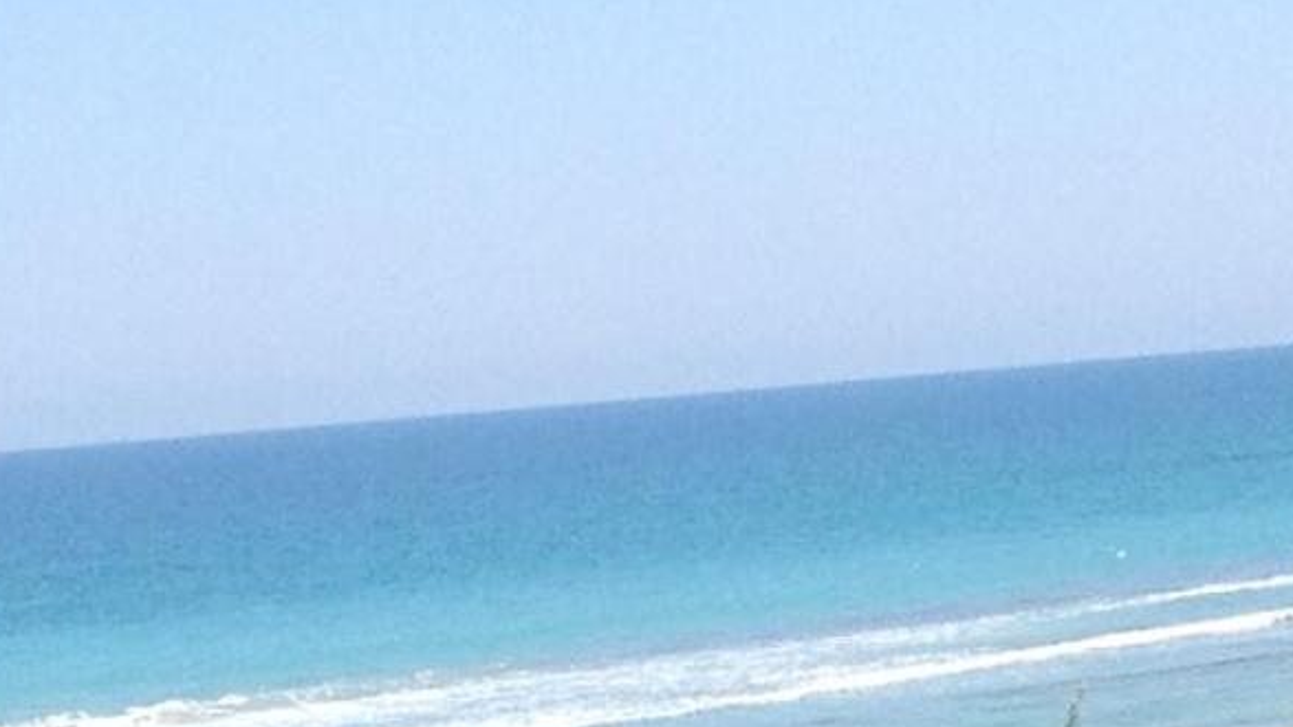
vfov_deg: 6.5
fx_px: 6410
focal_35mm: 187
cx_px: 1064
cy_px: 595
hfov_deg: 11.5
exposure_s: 1/1534
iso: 50
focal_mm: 4.28
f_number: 2.4
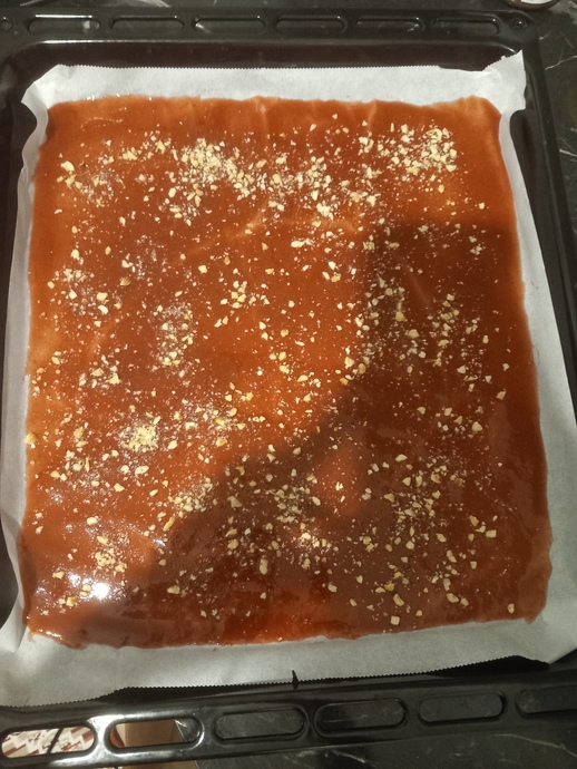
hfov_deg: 51.4
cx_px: 288
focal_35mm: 27
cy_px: 384
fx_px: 600
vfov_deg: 65.3
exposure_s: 1/16.7
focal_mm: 4
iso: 800
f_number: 1.8
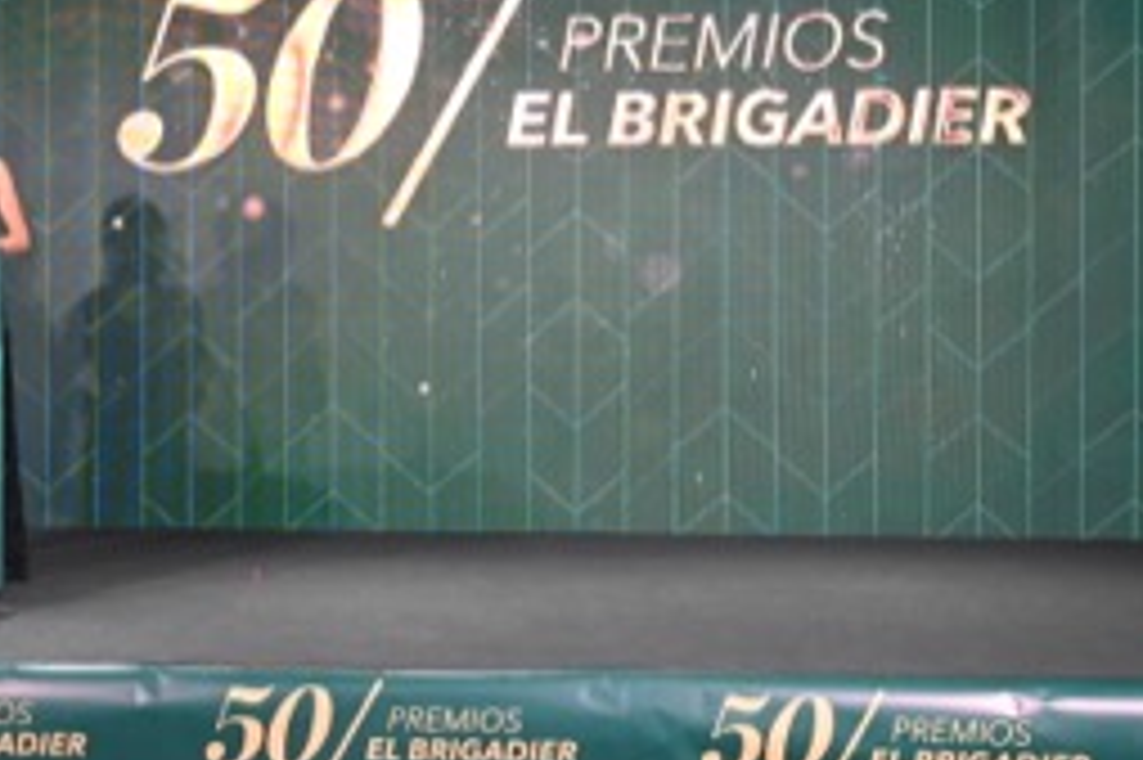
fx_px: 2253
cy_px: 299
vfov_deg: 19.1
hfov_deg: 28.0
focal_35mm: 71
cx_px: 252
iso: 2000
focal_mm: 30
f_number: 5
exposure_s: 1/125
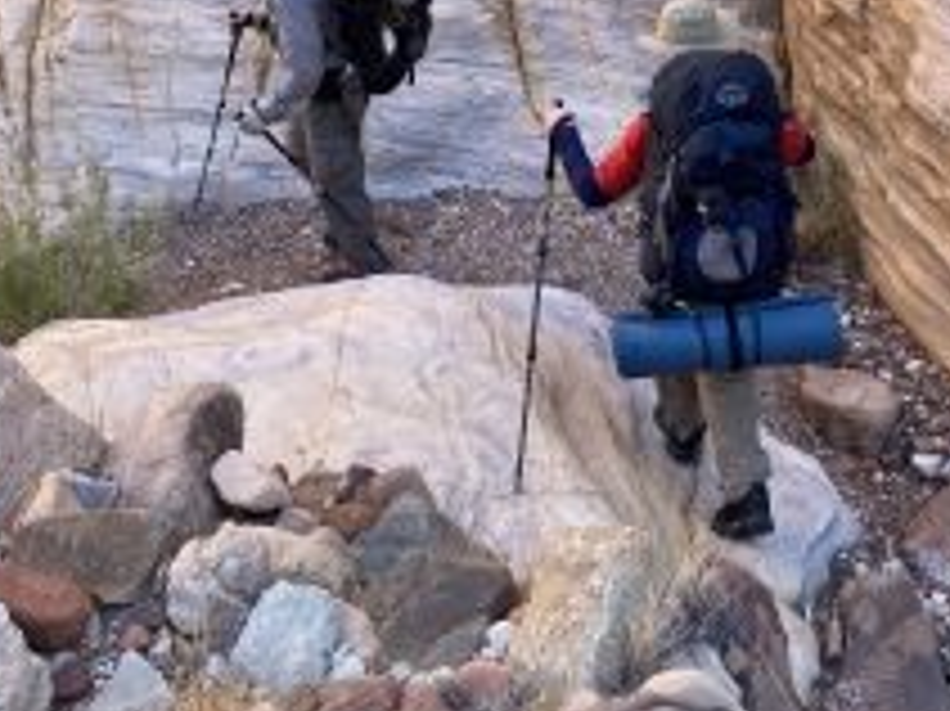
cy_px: 135
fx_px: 1234
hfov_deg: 42.1
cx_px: 468
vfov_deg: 31.3
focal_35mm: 45
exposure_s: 1/211
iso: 32
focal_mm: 4.25
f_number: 1.8
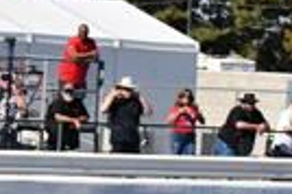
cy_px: 157
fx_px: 3410
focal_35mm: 421
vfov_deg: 3.3
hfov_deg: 4.9
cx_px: 423
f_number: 5.6
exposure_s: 1/1600
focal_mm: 75
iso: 160
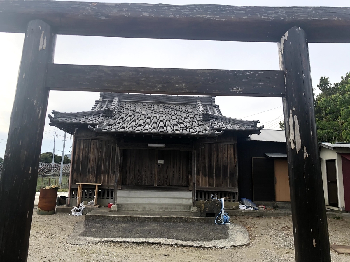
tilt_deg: +8.6
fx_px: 283
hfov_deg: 63.4
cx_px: 175
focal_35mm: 28
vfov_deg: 49.7
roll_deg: -1.1
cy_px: 131
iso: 20
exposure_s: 1/657
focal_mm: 4
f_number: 1.8
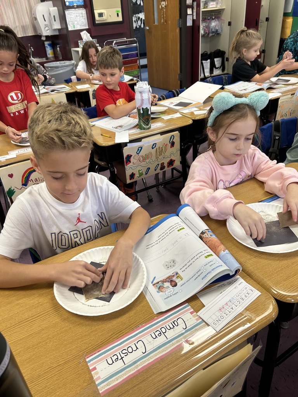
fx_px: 298
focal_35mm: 26
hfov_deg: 53.1
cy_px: 198
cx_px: 149
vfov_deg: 67.3
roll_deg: +4.5
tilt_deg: -31.0
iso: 80
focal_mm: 5.7
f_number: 1.5
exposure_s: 1/120
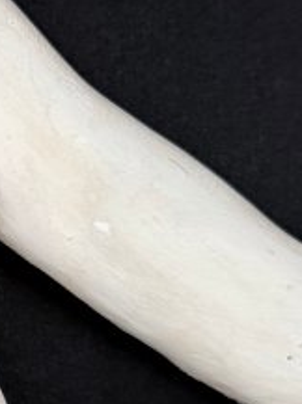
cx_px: -261
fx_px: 1552
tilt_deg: -86.1
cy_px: 248
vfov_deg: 14.8
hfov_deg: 10.4
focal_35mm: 133
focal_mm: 6.76
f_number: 1.78
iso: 160
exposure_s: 1/100
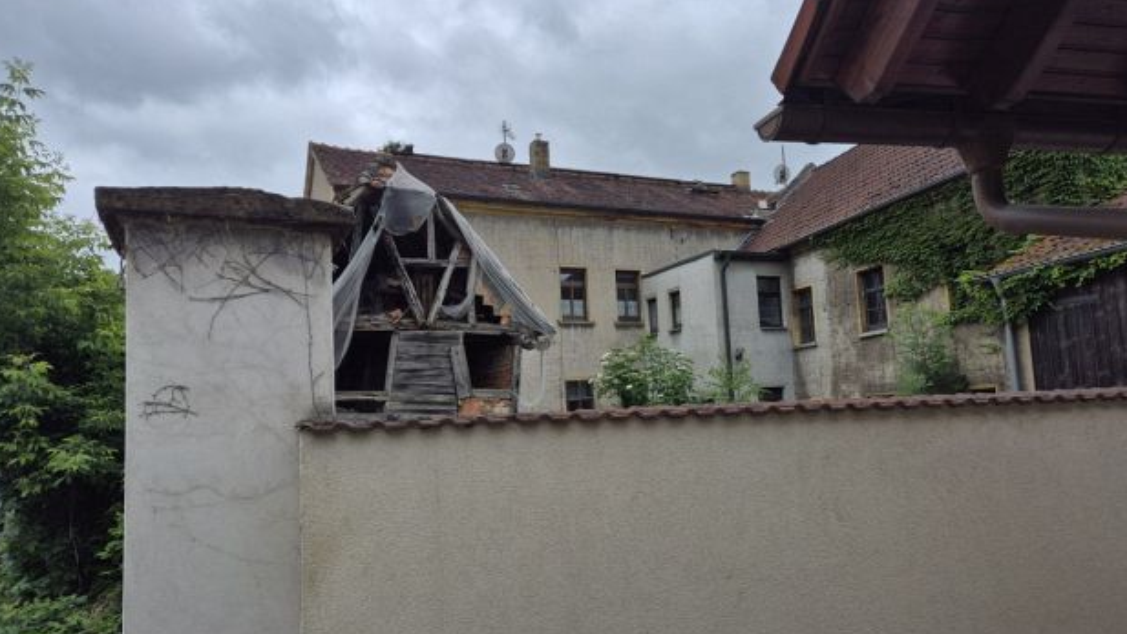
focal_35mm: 26
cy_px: 333
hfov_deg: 71.9
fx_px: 777
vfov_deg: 44.4
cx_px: 575
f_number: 1.8
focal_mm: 5.4
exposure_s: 1/1236
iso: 25
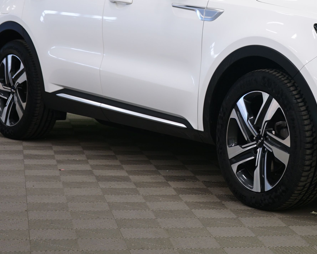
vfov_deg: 15.0
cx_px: 277
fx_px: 957
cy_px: 39
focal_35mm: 102
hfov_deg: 18.5
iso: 400
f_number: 4.5
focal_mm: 49
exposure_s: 1/10
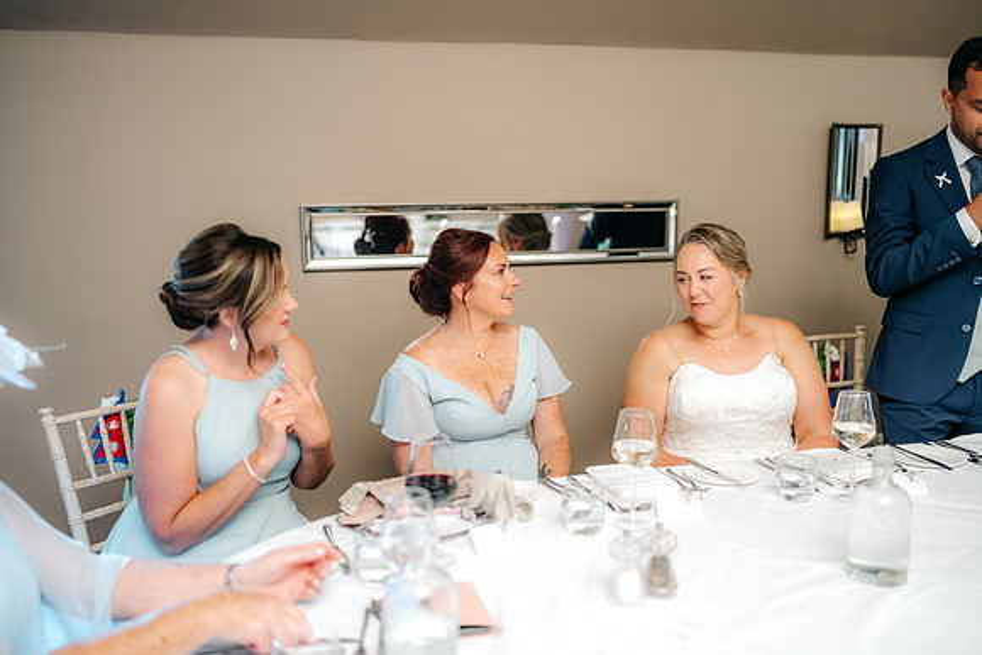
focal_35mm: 35
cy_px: 328
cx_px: 491
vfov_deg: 37.9
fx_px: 955
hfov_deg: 54.4
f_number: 1.4
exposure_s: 1/200
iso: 800
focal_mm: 35
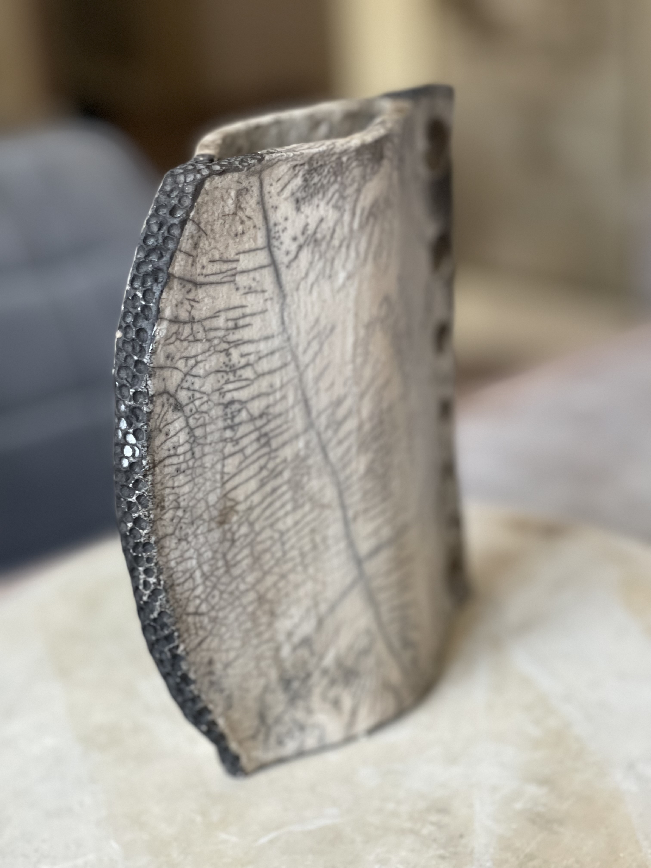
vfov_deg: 30.3
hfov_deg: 22.9
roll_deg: +5.1
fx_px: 1605
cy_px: 434
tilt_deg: -19.6
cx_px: 326
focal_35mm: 64
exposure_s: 1/60
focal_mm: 7.5
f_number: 2.2
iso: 250
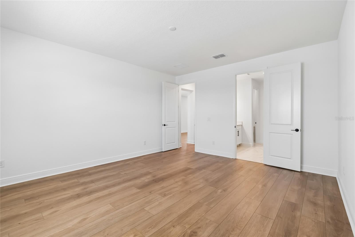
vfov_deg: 77.3
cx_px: 178
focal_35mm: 15
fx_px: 148
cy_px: 118
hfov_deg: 100.4
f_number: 7.1
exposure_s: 1/10
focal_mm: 10
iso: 100
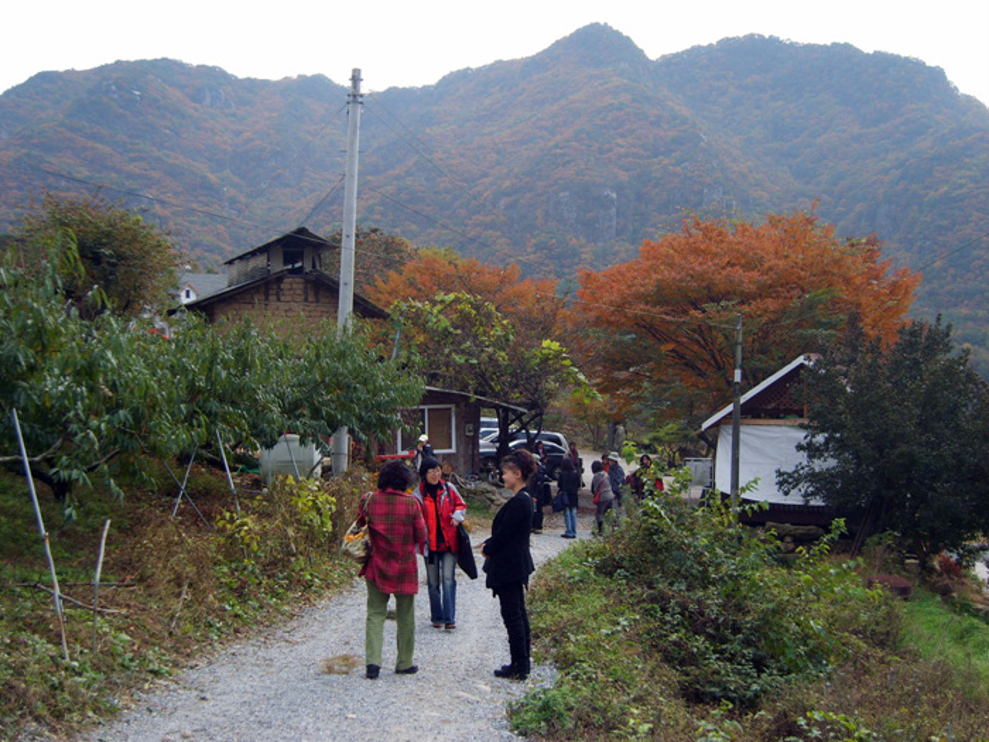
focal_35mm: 44
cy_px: 371
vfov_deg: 32.9
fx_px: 1257
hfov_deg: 42.9
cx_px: 494
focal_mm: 9.2
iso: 50
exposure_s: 1/350
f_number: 3.1
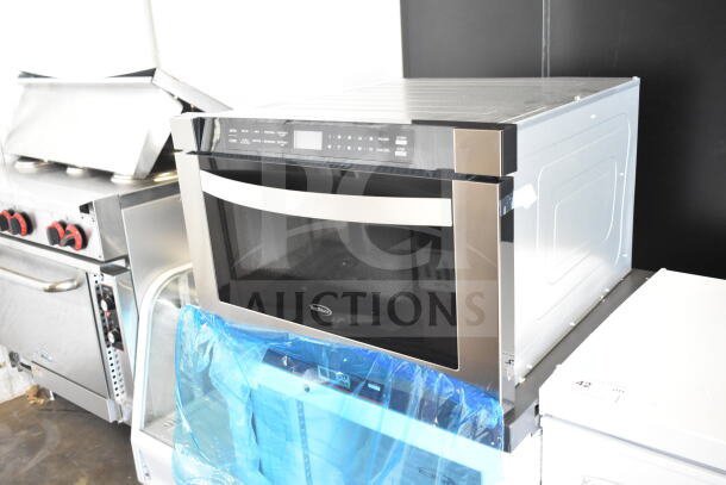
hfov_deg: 57.2
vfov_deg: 40.0
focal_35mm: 33
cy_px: 242
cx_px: 363
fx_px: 666
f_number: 3.8
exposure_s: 1/40
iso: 3200
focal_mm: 22
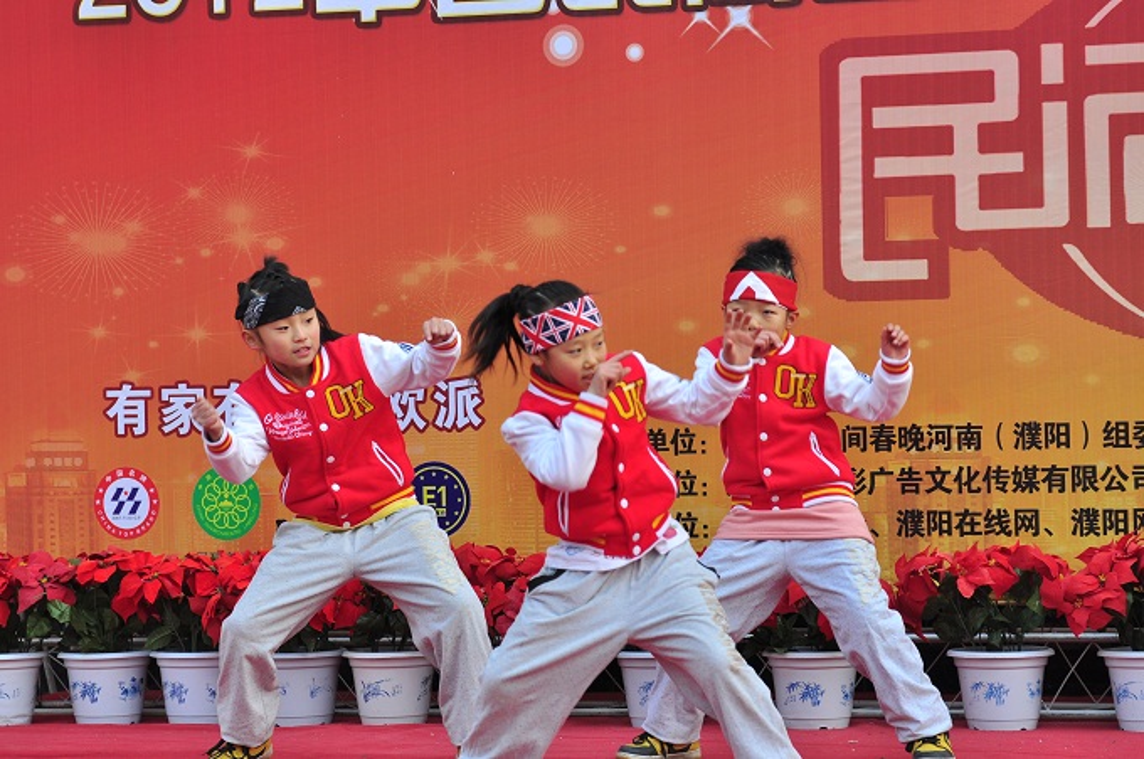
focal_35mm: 105
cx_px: 572
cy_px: 380
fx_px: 3331
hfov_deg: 19.5
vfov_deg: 13.0
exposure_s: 1/500
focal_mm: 70
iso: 200
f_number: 4.5
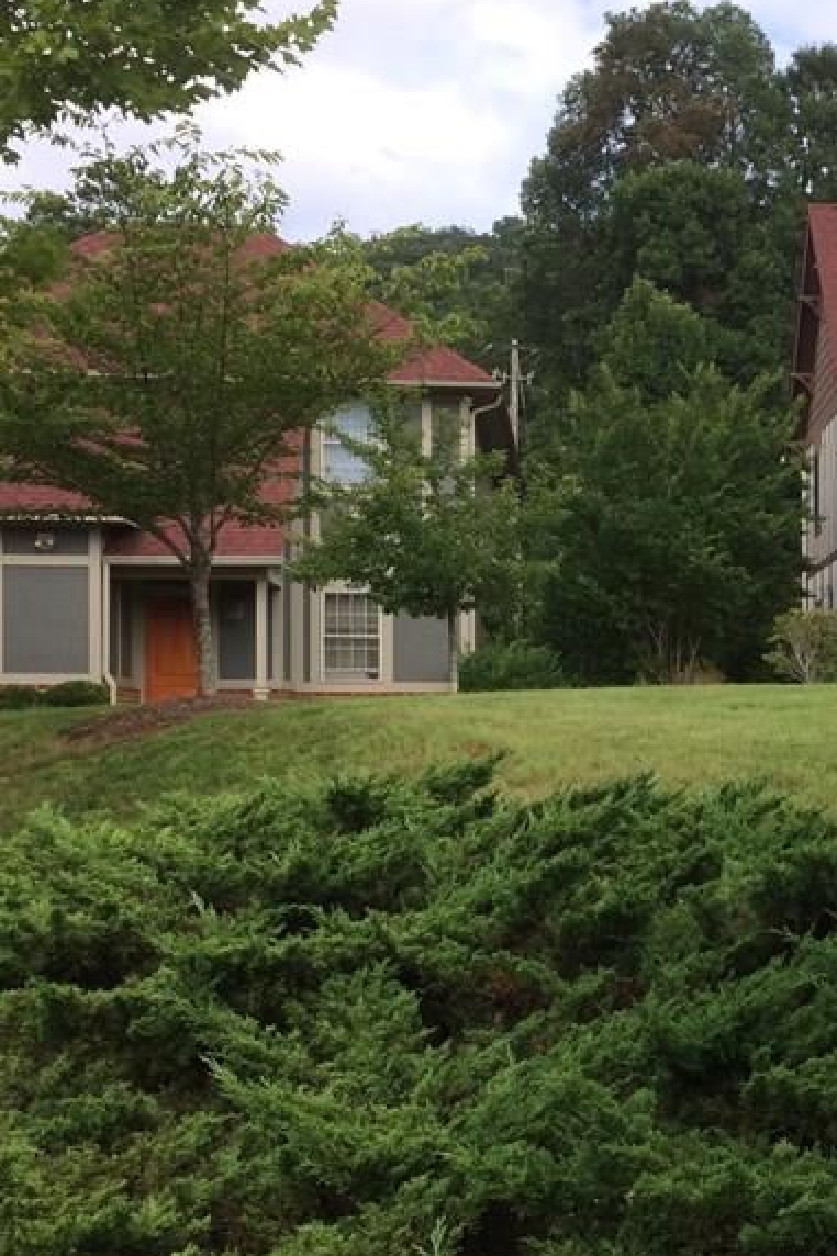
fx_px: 1884
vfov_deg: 36.8
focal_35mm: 54
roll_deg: +0.5
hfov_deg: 24.1
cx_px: 808
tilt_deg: +1.6
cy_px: 725
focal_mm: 4.15
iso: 32
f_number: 2.2
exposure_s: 1/1053
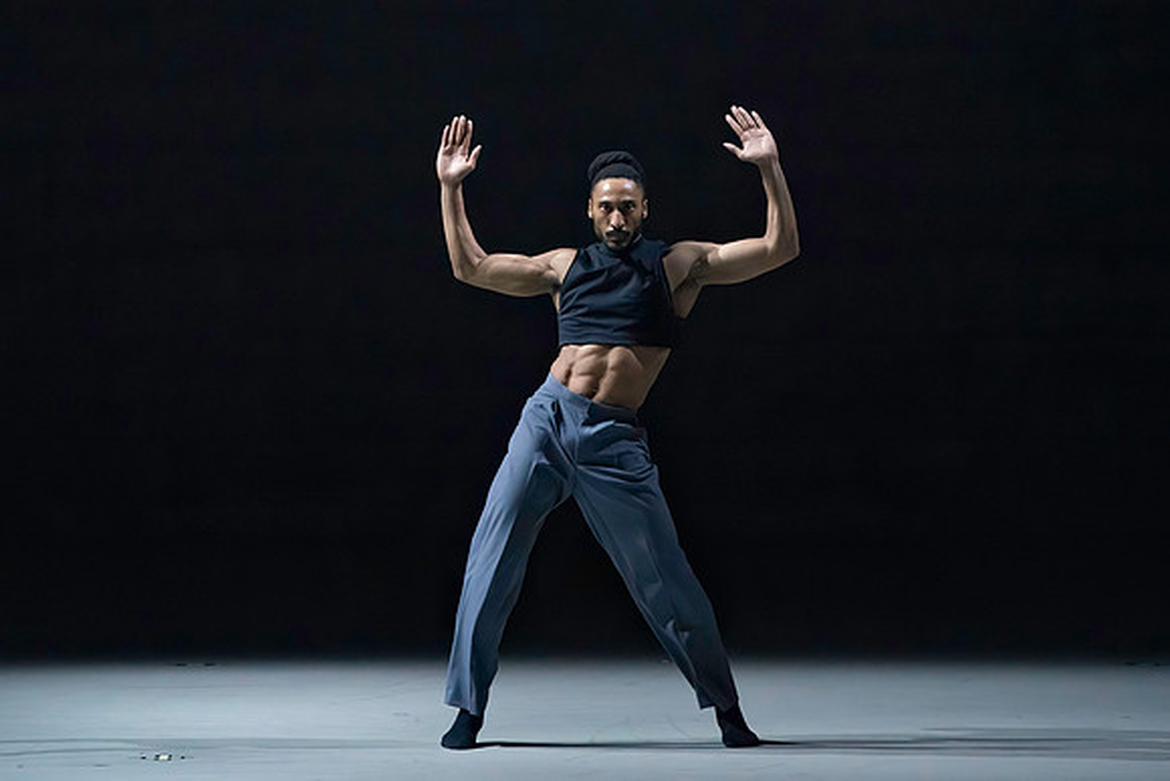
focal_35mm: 344
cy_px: 357
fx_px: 11186
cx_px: 509
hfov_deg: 6.0
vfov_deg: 4.0
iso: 20000
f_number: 5.6
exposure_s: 1/400
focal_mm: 297
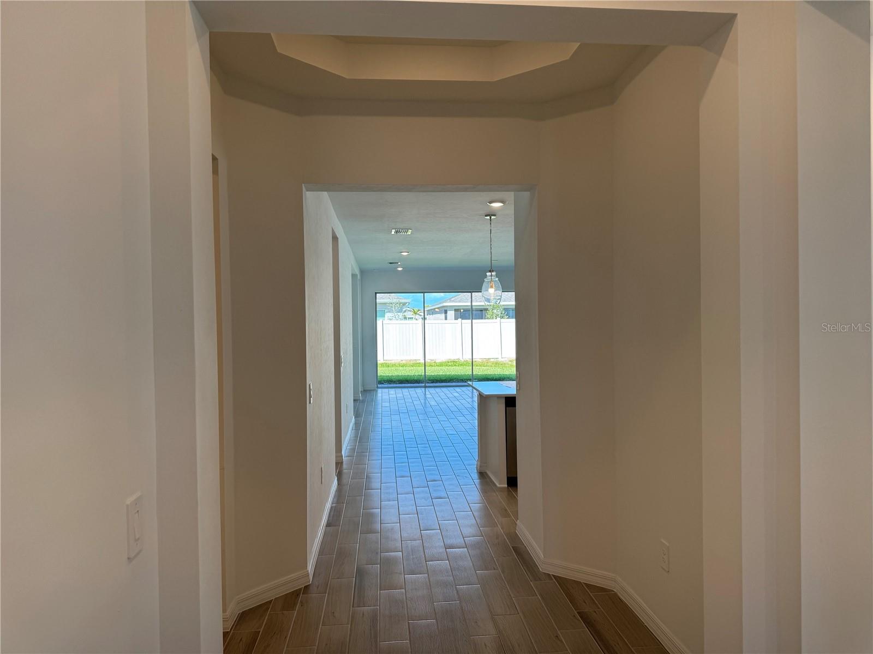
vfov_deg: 56.8
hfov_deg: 71.6
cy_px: 327
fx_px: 605
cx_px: 436
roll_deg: +0.9
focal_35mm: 24
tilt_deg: -1.2
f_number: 1.78
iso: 80
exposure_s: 1/276
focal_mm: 6.76
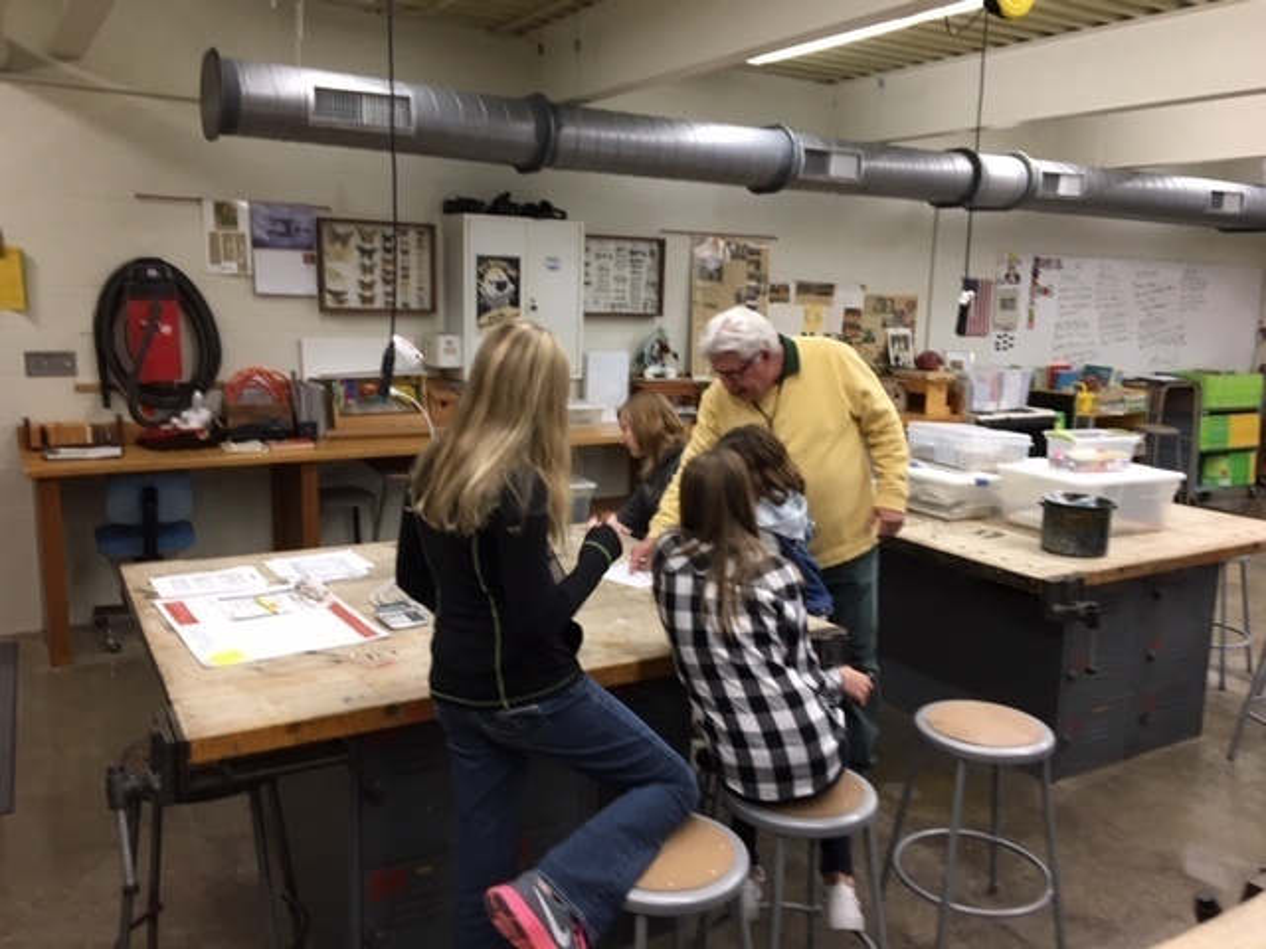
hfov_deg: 61.7
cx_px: 633
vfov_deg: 48.2
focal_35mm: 29
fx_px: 1061
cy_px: 474
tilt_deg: -9.1
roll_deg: +1.6
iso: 64
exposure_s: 1/30
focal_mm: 4.15
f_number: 2.2
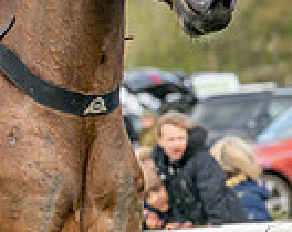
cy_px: 202
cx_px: -32
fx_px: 5898
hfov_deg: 2.8
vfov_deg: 2.3
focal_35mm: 684
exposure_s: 1/1250
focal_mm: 94
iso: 400
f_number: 4.5
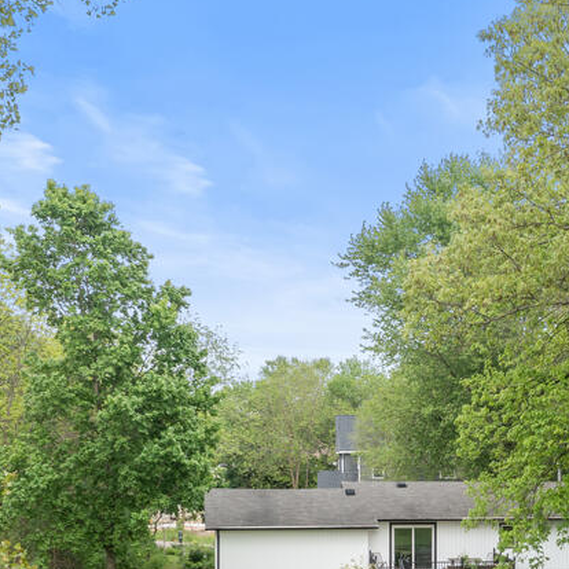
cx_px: 493
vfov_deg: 24.1
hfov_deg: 24.4
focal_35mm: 69
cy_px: 541
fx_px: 1283
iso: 100
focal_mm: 10.26
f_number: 4.5
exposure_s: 1/200
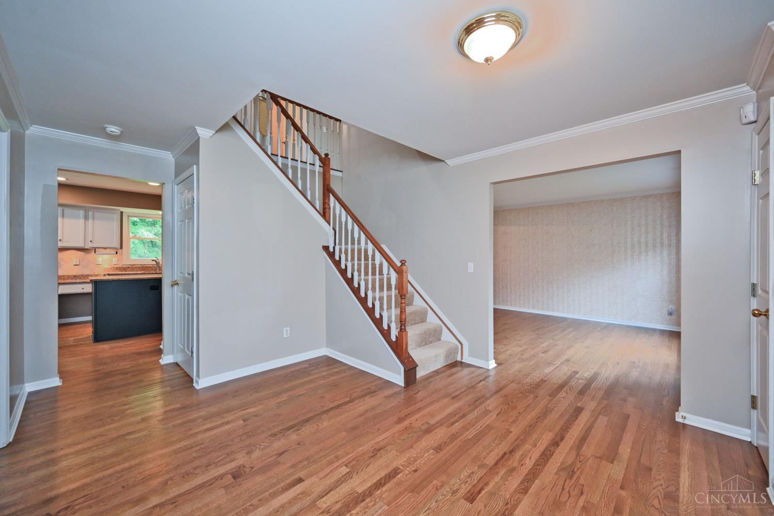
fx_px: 301
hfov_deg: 104.3
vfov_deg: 81.2
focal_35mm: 14
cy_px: 258
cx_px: 387
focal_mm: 14
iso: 900
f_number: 4
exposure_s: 1/60
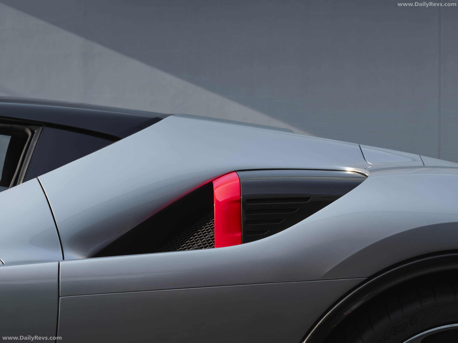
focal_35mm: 51
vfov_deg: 28.6
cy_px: 172
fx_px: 675
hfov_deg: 37.5
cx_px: 229
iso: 640
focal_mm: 64
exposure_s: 1/250
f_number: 9
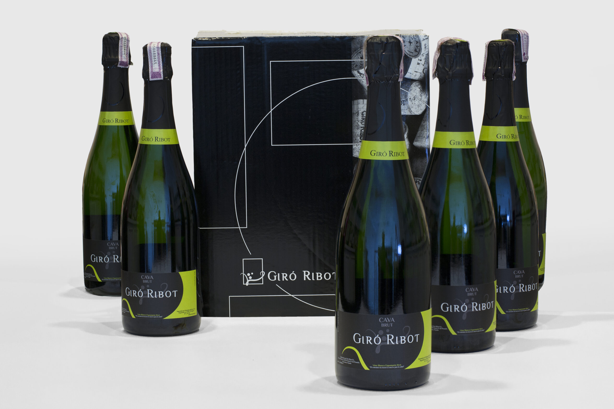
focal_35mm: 75
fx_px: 1279
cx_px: 307
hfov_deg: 27.0
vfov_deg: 18.2
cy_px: 204
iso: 100
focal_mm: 50
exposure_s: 1/2
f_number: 8
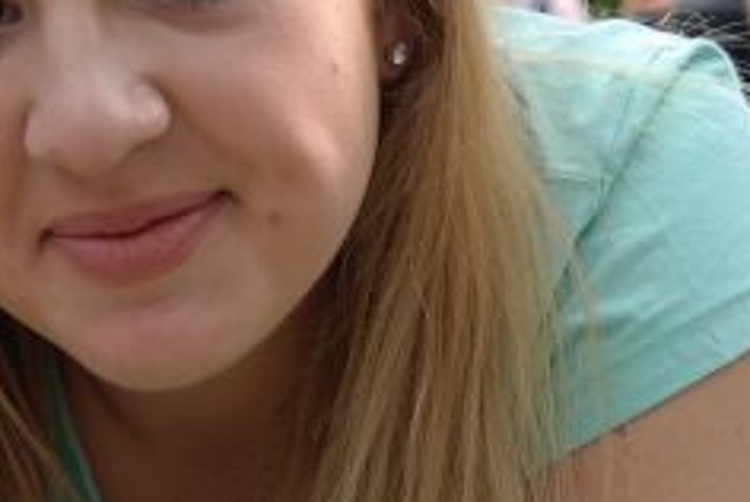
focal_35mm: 111
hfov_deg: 18.3
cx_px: 207
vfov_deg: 12.4
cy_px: 157
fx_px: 2315
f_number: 4
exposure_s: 1/250
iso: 100
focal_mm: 27
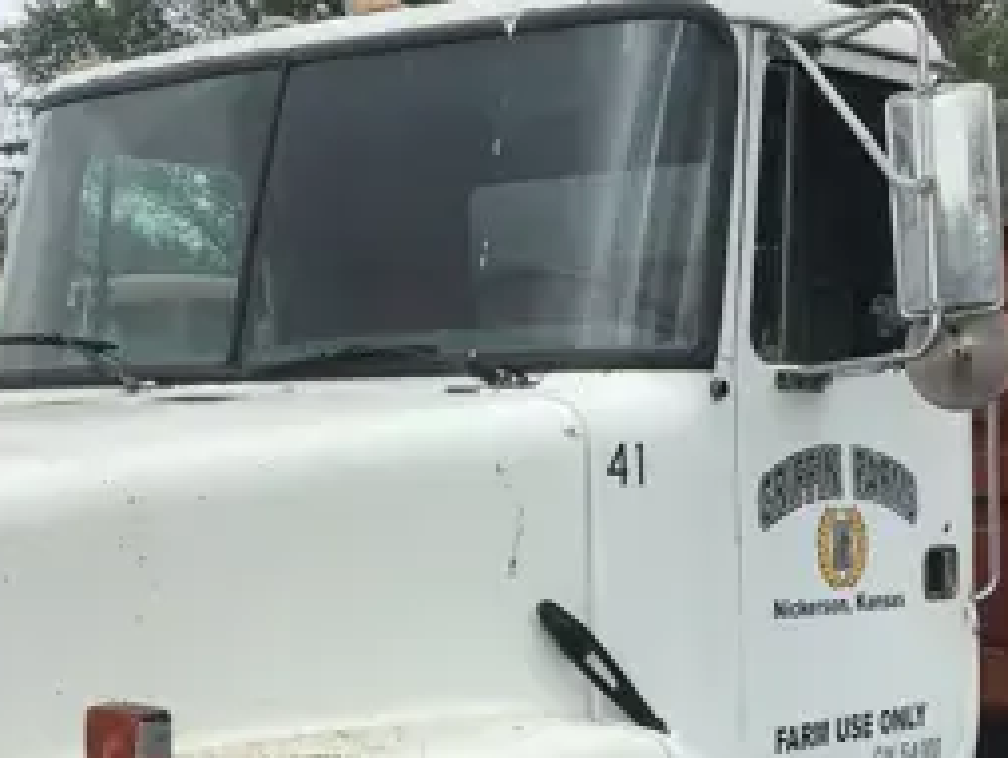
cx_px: 544
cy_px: 695
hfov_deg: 25.0
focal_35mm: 78
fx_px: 2273
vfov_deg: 18.6
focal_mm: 3.3
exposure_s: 1/1072
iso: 25
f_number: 2.4
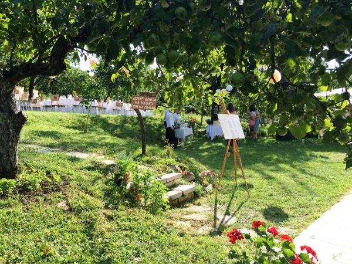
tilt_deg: -2.2
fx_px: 295
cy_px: 132
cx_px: 176
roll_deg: +2.1
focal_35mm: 29
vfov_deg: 48.2
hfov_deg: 61.7
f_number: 2.2
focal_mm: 4.15
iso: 32
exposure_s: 1/760
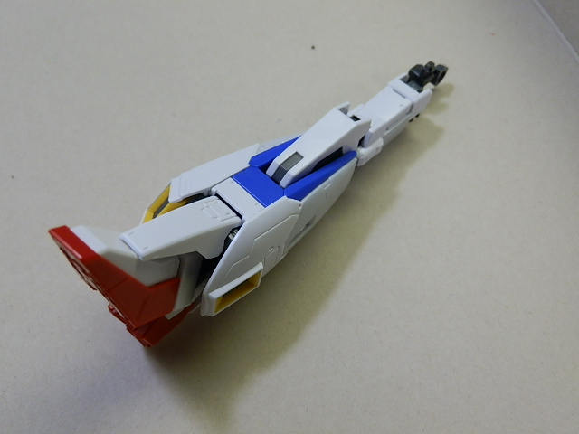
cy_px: 217
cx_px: 290
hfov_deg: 54.0
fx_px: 569
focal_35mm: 34
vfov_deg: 41.8
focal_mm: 6.17
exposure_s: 1/50
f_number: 3.5
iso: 125
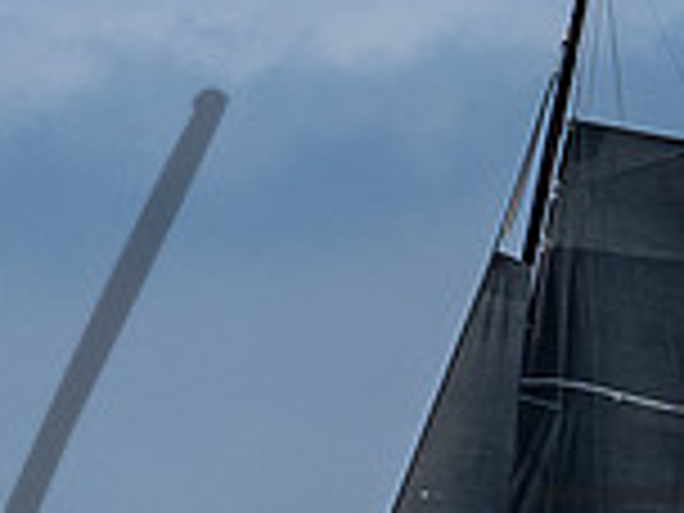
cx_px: 565
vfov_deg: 1.5
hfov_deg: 2.1
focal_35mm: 960
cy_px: 236
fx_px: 18969
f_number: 6.3
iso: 200
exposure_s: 1/2500
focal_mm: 115
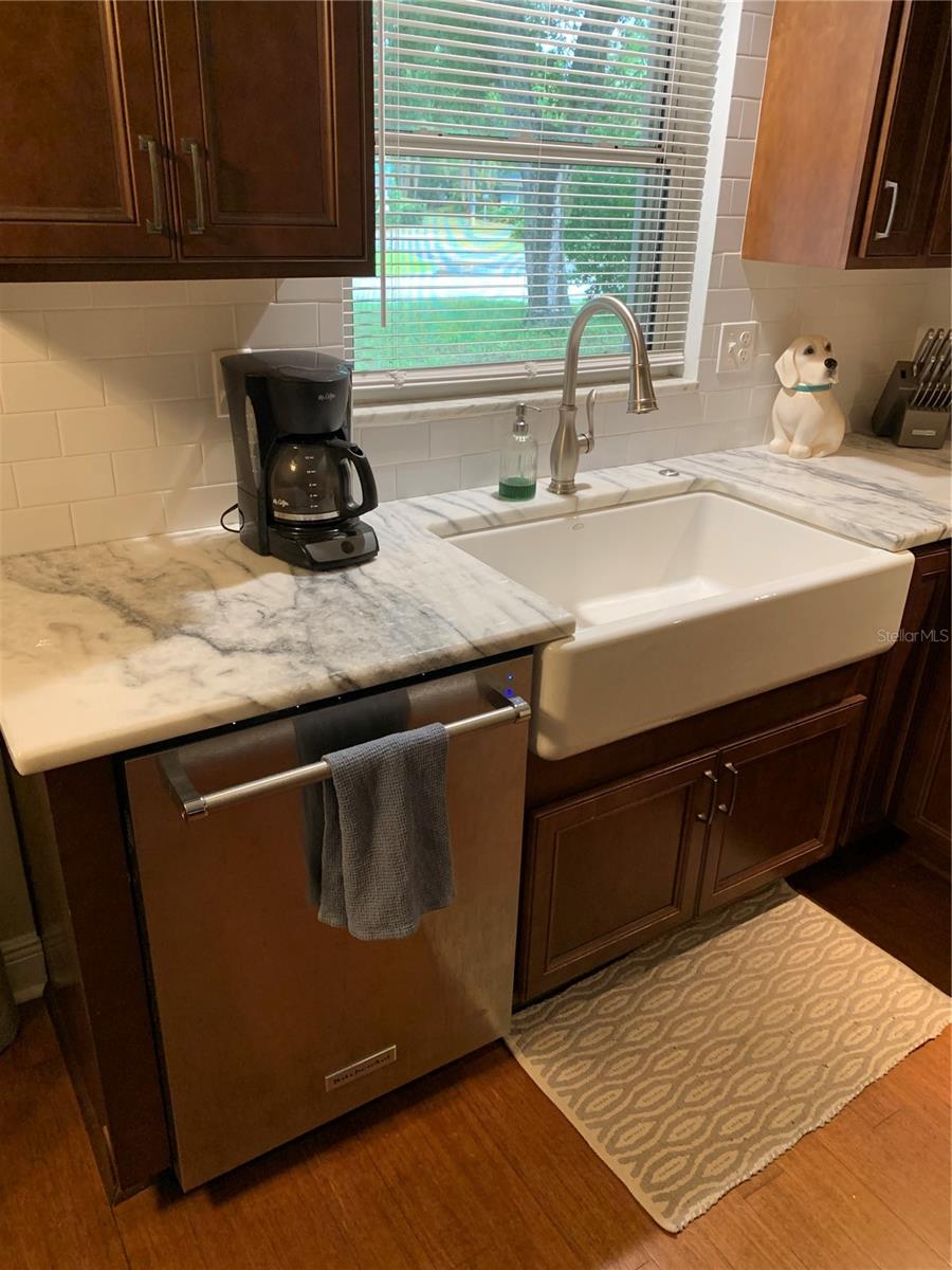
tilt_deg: -24.1
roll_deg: -2.3
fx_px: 953
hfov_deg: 53.1
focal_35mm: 26
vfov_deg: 67.3
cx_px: 476
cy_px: 635
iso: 200
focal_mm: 4.25
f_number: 1.8
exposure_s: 1/60
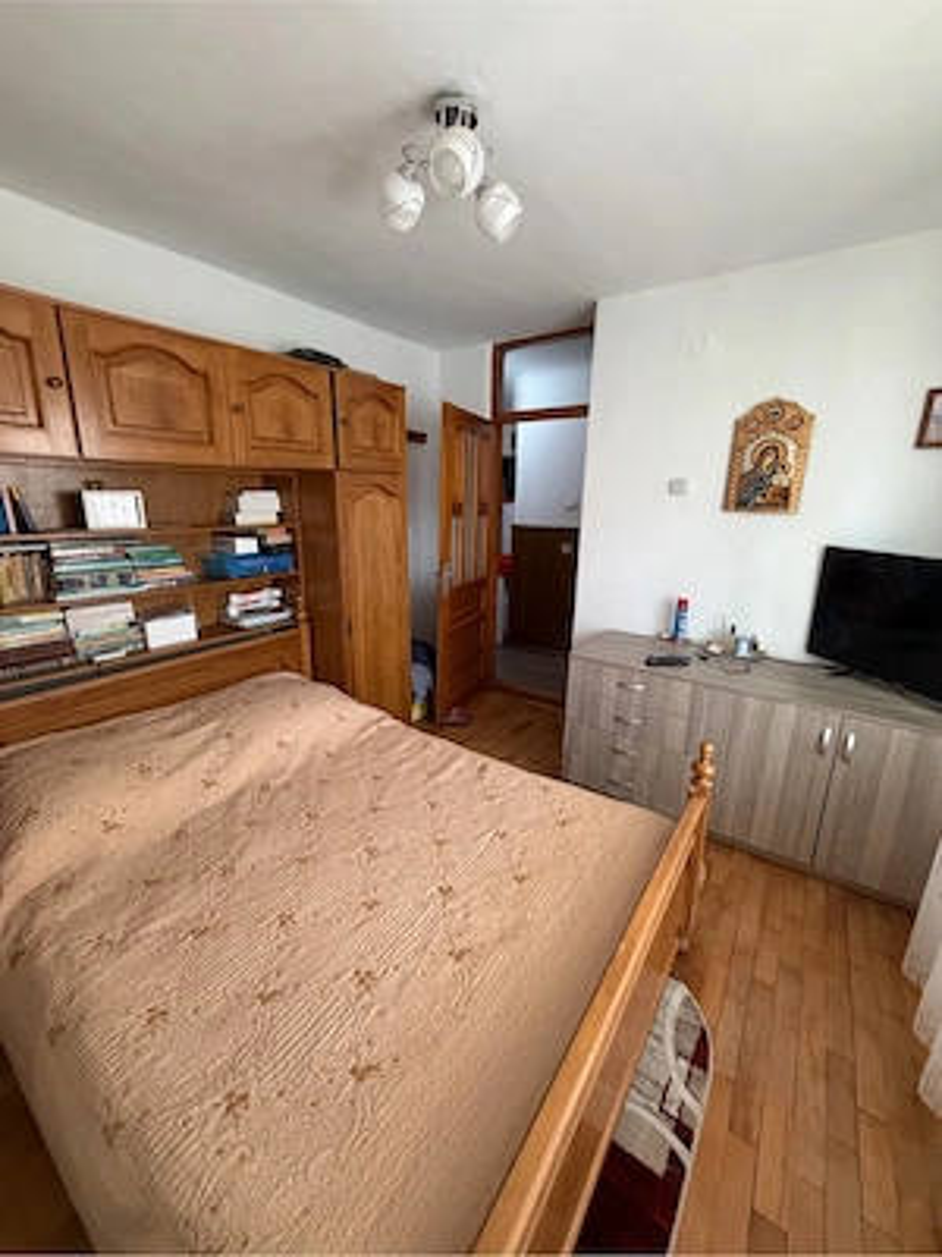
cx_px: 471
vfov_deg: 102.1
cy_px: 628
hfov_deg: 85.7
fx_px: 508
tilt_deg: -14.7
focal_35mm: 14
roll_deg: -1.1
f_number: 2.2
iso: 320
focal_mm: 2.22
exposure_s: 1/61
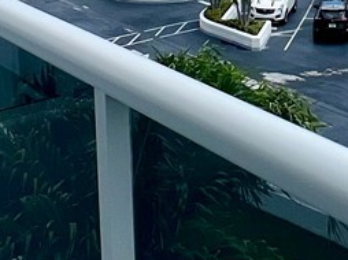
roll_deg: +1.0
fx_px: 824
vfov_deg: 16.4
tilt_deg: -6.9
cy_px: -129
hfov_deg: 22.1
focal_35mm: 82
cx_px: 412
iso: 32
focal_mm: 1.57
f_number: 1.8
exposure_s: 1/1946
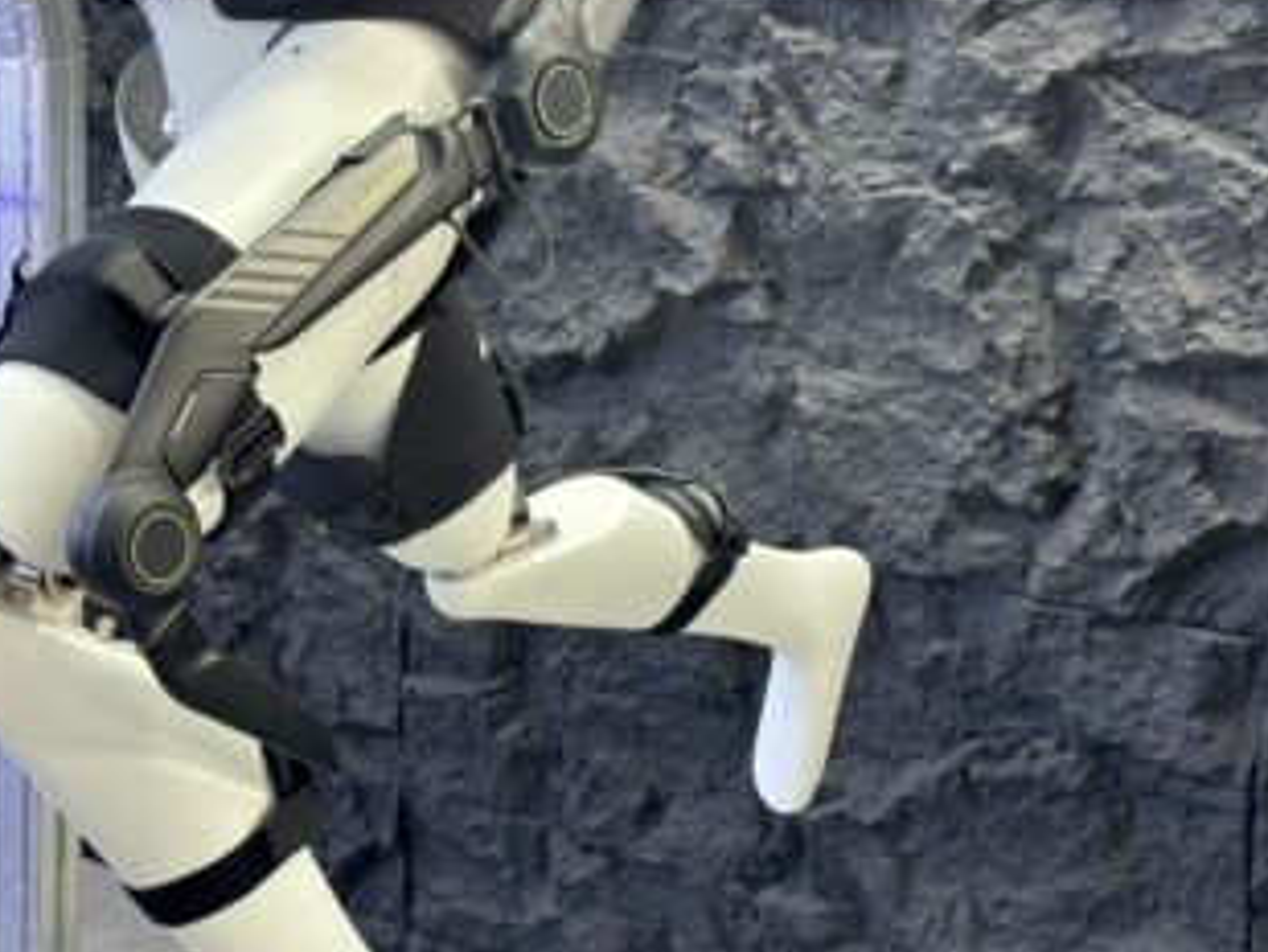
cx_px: 501
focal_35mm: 70
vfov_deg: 21.0
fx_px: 2565
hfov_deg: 27.7
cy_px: 468
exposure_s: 1/100
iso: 80
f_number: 1.78
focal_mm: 6.76
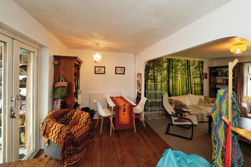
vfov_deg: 81.2
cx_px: 126
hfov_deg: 104.2
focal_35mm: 14
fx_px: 98
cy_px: 84
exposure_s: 1/13
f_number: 7.1
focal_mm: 14
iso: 400
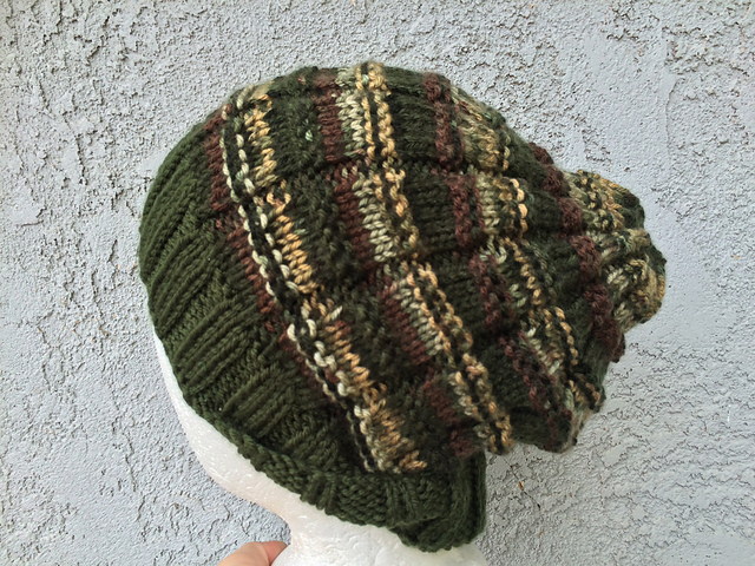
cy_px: 283
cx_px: 378
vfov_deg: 48.2
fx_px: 633
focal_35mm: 29
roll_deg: +3.9
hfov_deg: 61.7
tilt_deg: -2.6
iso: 32
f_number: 2.2
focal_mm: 4.15
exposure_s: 1/373
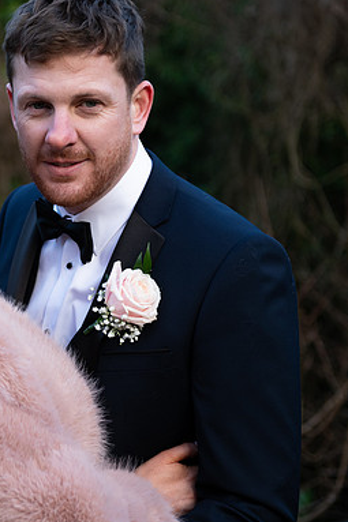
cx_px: -22
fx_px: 1364
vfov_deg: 21.7
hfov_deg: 14.3
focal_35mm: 94
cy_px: 261
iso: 160
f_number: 3.5
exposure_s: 1/160
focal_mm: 62
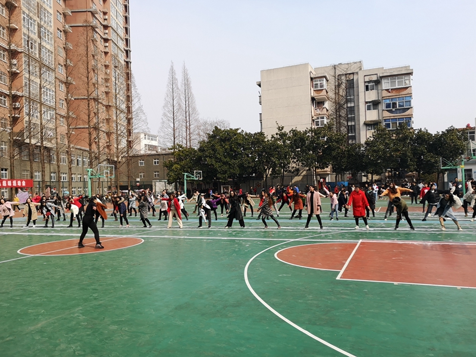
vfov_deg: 51.4
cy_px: 178
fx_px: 371
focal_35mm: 27
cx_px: 238
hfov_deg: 65.3
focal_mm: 3.95
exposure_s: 1/2165
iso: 50
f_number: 1.8
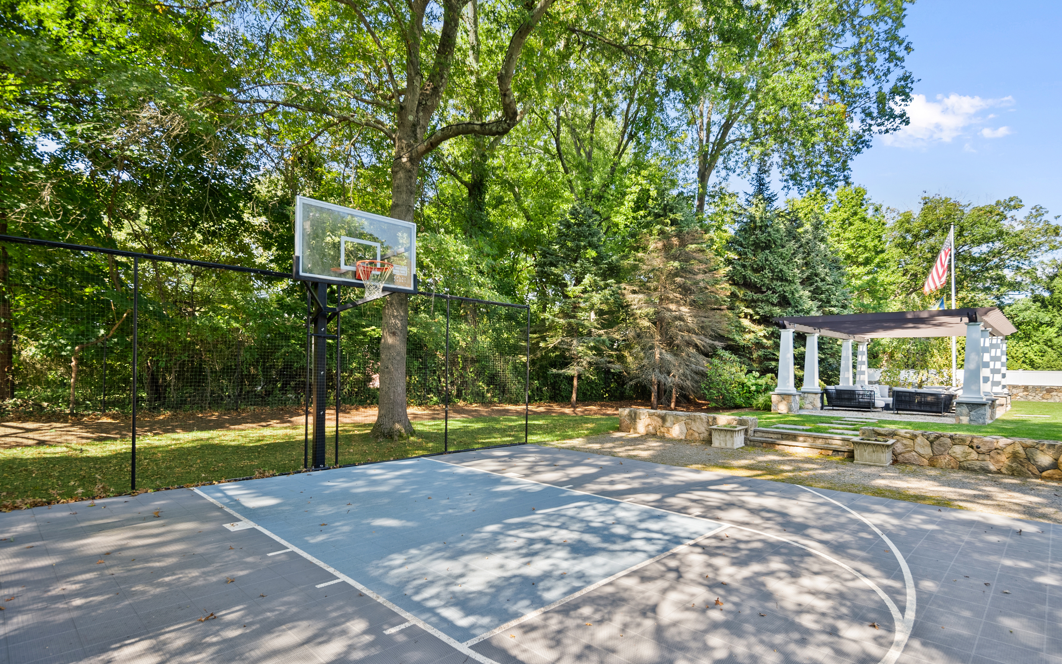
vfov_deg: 64.9
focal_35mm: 18
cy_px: 353
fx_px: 521
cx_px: 525
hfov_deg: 91.1
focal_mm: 17
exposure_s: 1/20
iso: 100
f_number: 7.1
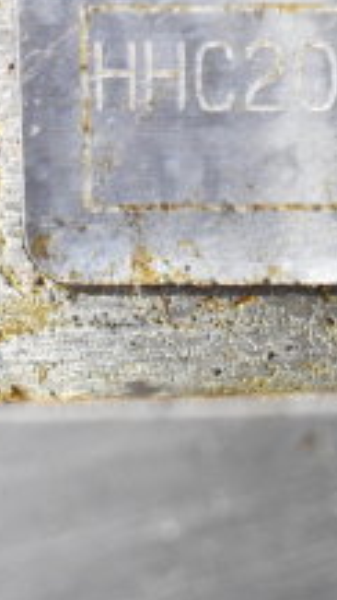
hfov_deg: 6.8
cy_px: 40
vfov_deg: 12.1
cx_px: 359
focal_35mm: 177
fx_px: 2813
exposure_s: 1/125
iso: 6400
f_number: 5.6
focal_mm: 40
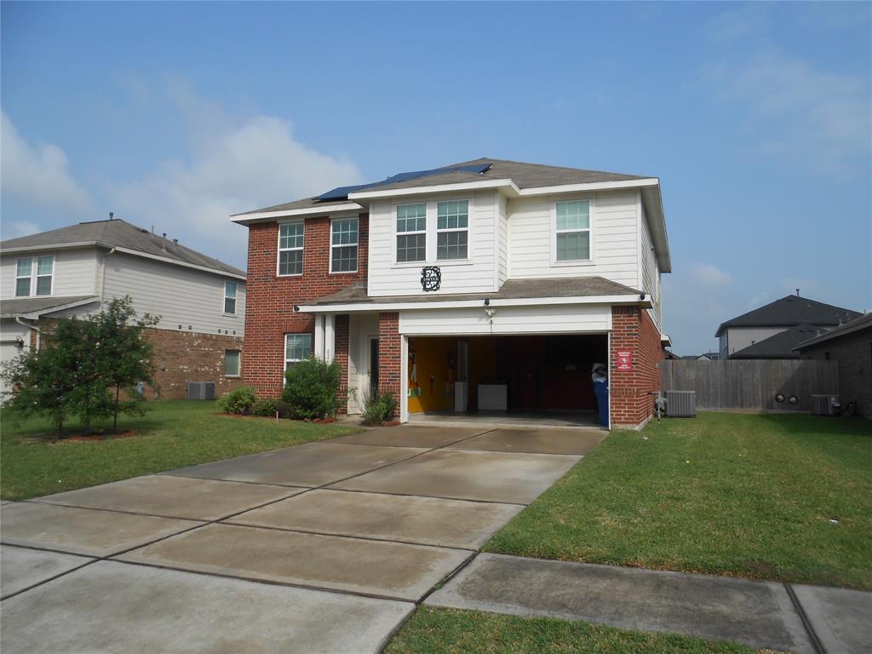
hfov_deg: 67.3
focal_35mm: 26
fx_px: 655
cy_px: 327
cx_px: 436
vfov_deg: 53.1
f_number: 3.5
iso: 80
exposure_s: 1/1250
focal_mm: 4.6
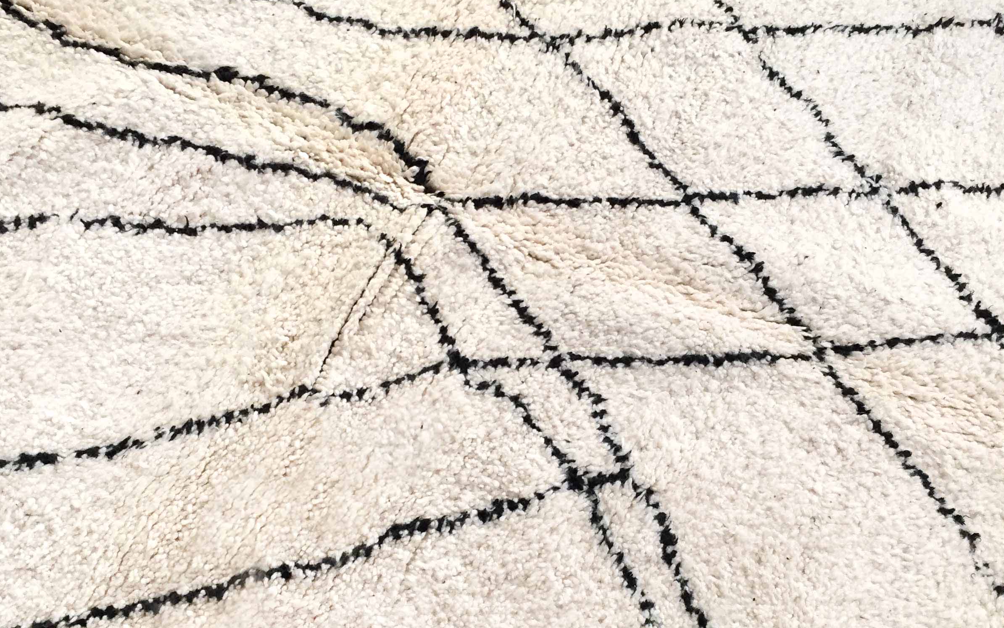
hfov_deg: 47.2
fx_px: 1149
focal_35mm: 42
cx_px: 494
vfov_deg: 30.4
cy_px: 381
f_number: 2.2
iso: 125
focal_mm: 4.15
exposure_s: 1/35
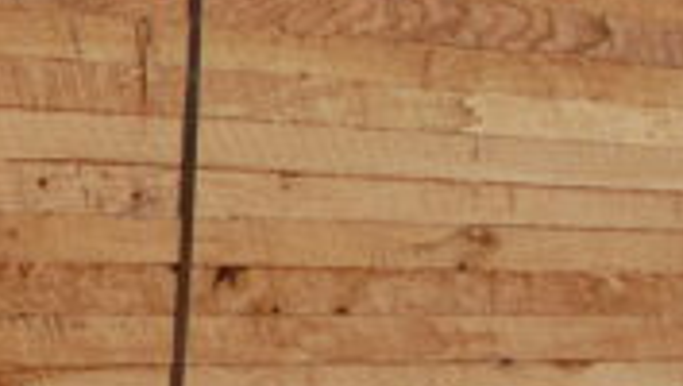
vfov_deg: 5.8
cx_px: -533
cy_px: 361
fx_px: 3790
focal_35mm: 209
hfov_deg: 9.8
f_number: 8
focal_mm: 23
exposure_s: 1/250
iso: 200
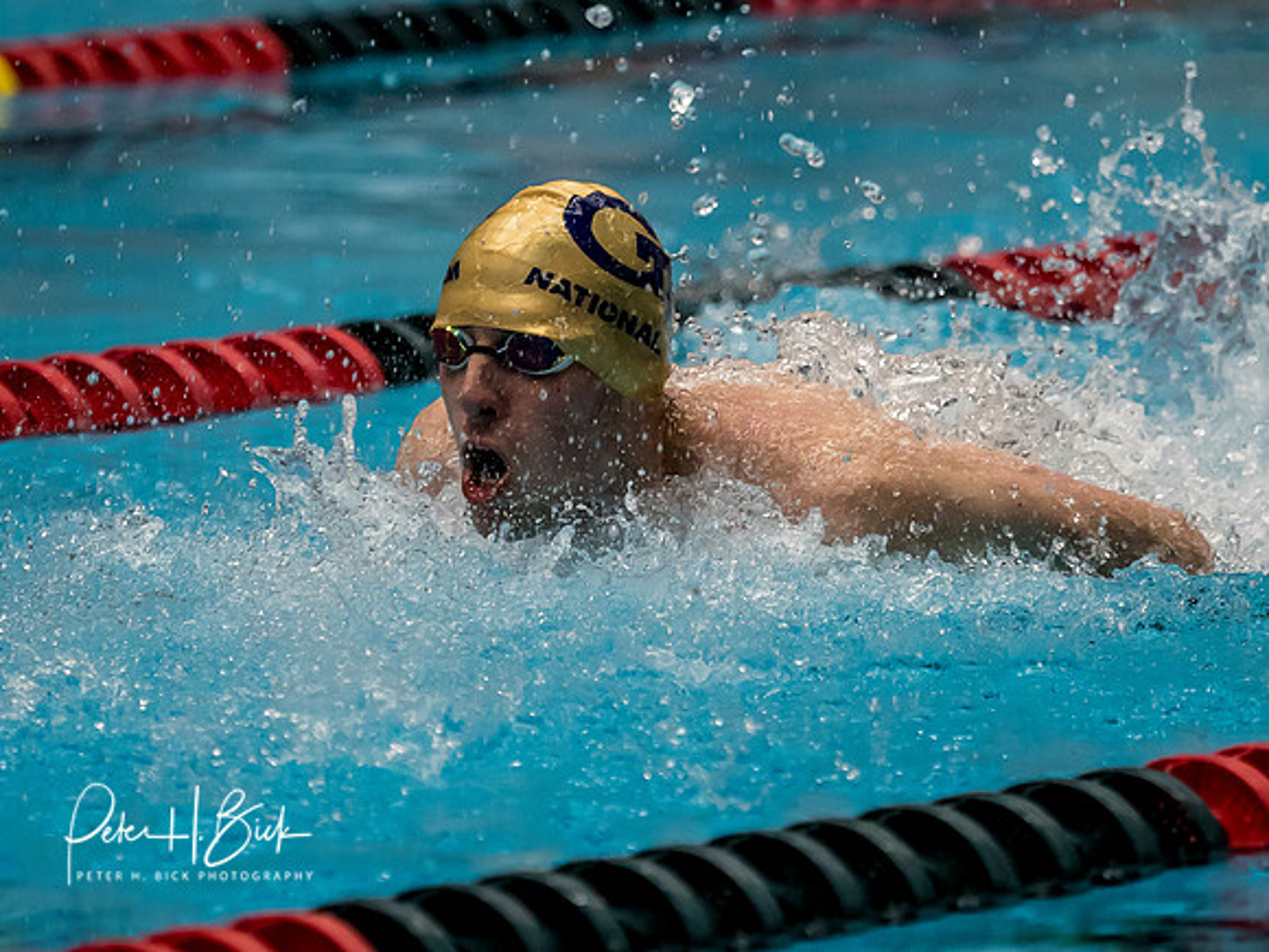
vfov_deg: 3.0
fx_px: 18274
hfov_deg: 4.0
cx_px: 648
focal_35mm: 498
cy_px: 474
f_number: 2.8
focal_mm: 150
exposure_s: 1/1000
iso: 2000
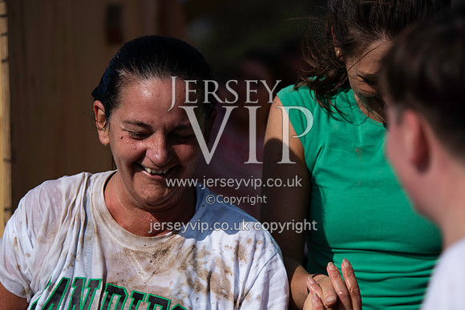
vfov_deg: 8.3
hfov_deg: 12.4
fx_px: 2132
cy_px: 155
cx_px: 232
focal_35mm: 165
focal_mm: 165
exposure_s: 1/2000
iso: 125
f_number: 5
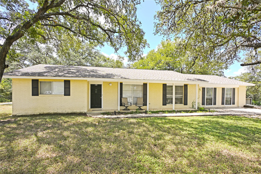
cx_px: 130
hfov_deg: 90.0
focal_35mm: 18
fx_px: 130
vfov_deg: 67.3
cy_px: 87
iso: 64
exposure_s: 1/125
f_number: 5.6
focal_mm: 12
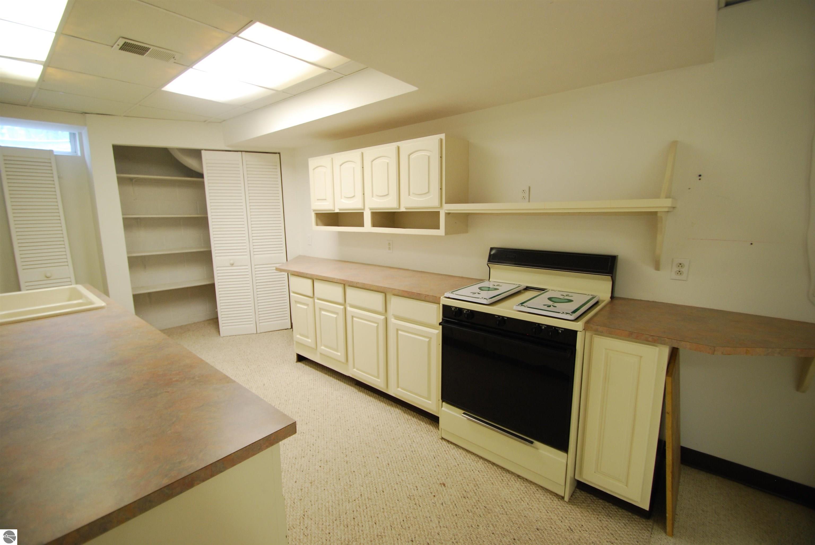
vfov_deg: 77.5
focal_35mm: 15
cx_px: 408
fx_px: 340
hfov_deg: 100.3
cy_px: 272
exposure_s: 1/13
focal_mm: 10
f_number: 3.5
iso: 400
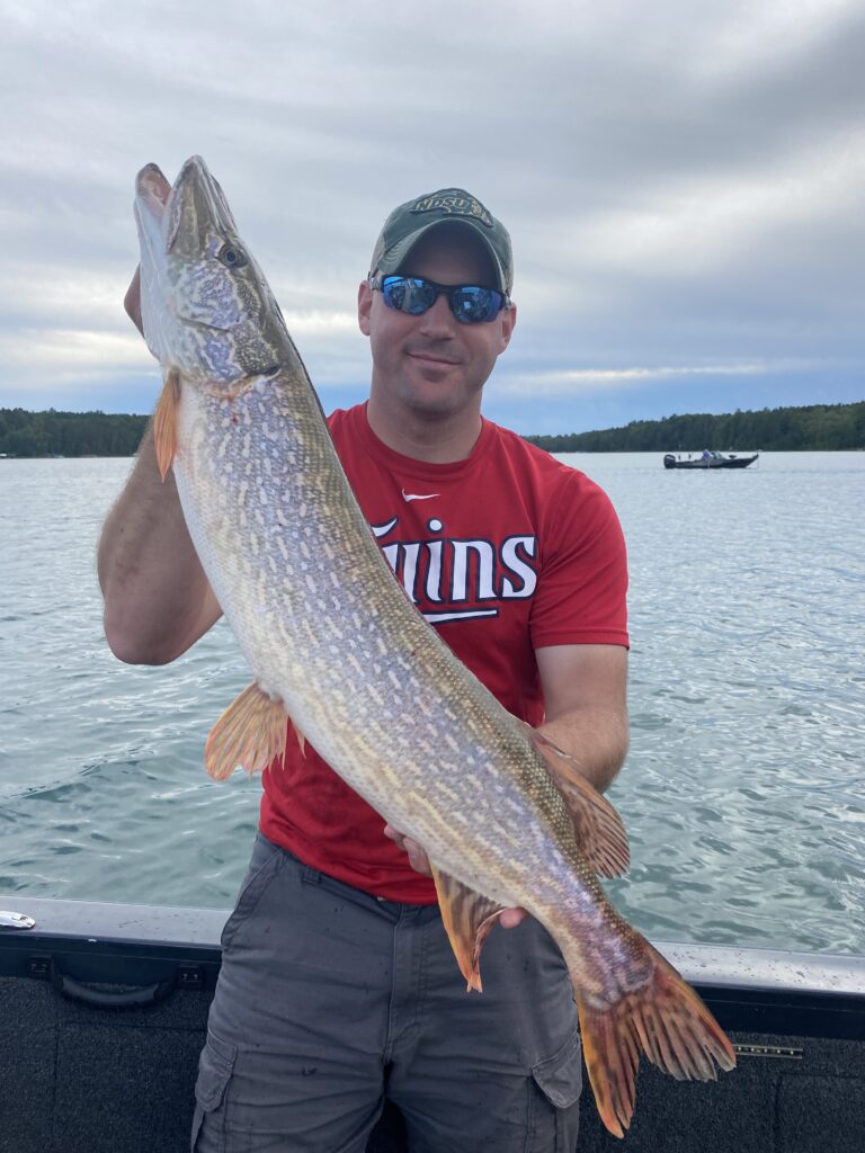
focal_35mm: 26
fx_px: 866
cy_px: 576
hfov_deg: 53.1
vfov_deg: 67.3
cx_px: 432
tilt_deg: -7.3
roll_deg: +0.5
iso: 32
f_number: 1.8
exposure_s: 1/1585
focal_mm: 4.25
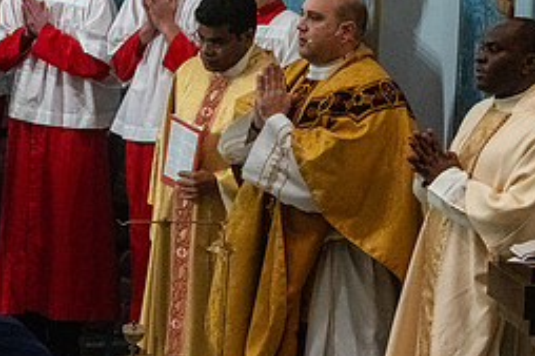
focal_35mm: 457
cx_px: 333
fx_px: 6787
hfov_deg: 4.5
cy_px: 155
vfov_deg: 3.0
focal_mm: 200
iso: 5000
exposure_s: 1/60
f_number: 16
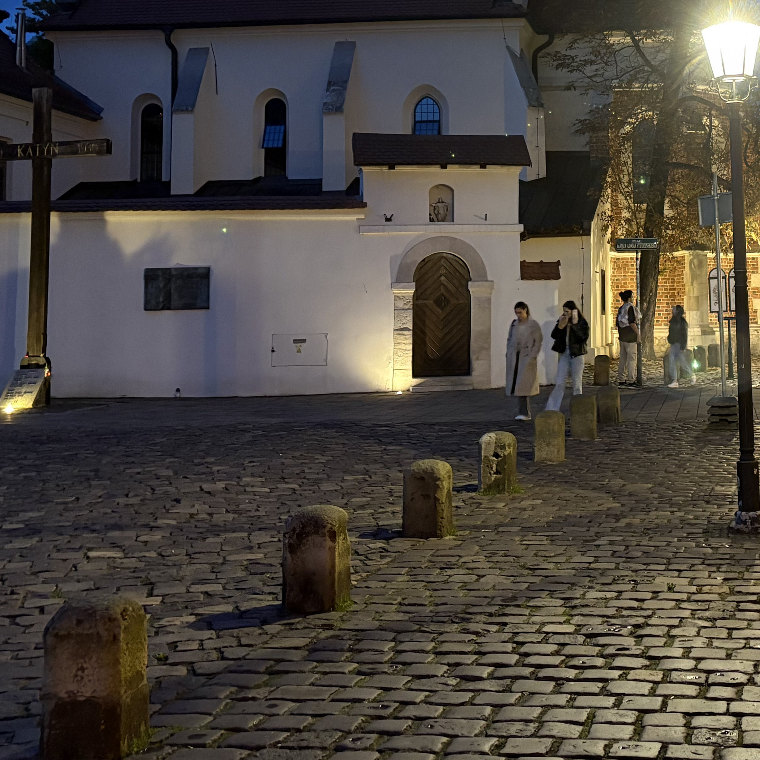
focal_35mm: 55
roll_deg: +1.4
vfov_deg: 30.6
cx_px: 713
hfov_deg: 29.5
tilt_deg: +5.7
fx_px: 1366
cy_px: 200
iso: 500
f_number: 1.6
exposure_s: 1/25
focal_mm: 5.96
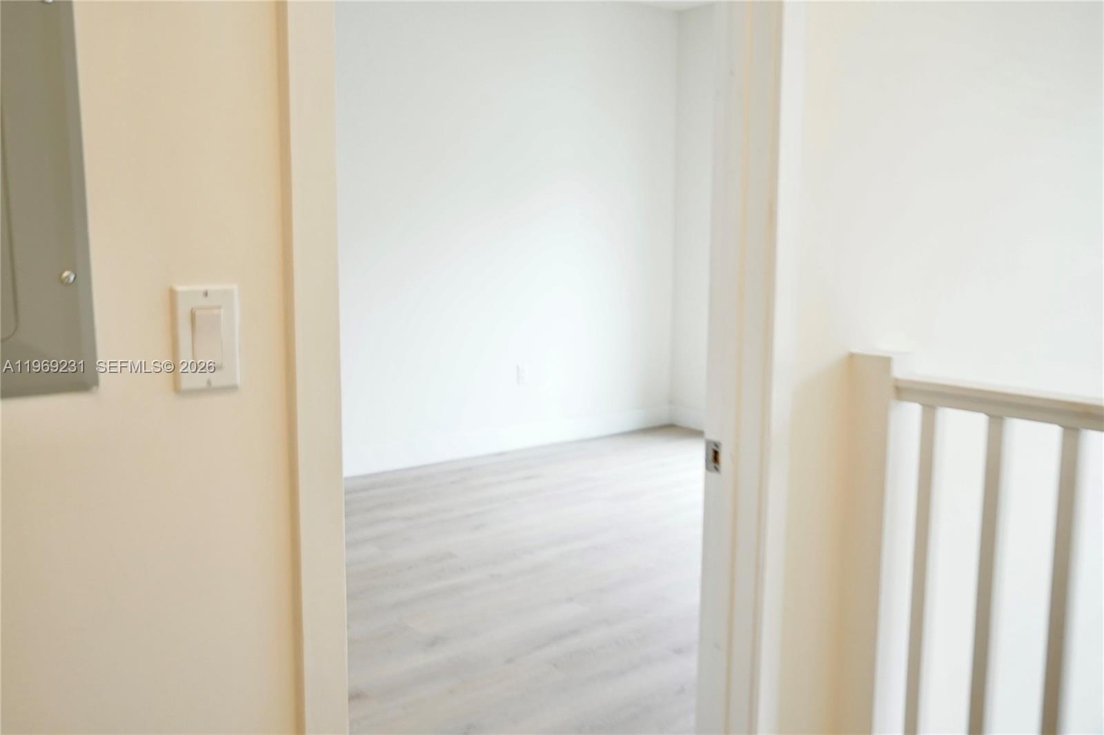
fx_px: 950
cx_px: 552
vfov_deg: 42.3
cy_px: 368
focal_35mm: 31
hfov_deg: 60.3
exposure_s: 1/60
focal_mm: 21
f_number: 4
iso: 500
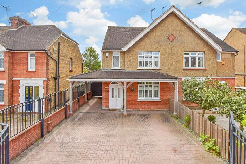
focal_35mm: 15
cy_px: 82
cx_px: 123
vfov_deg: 77.4
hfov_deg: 100.4
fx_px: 103
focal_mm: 10
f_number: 8
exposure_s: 1/1000
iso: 400
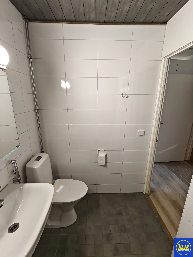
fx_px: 119
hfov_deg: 78.1
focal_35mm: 16
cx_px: 96
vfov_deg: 94.5
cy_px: 128
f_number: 2.2
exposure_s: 1/50
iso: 320
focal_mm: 1.68
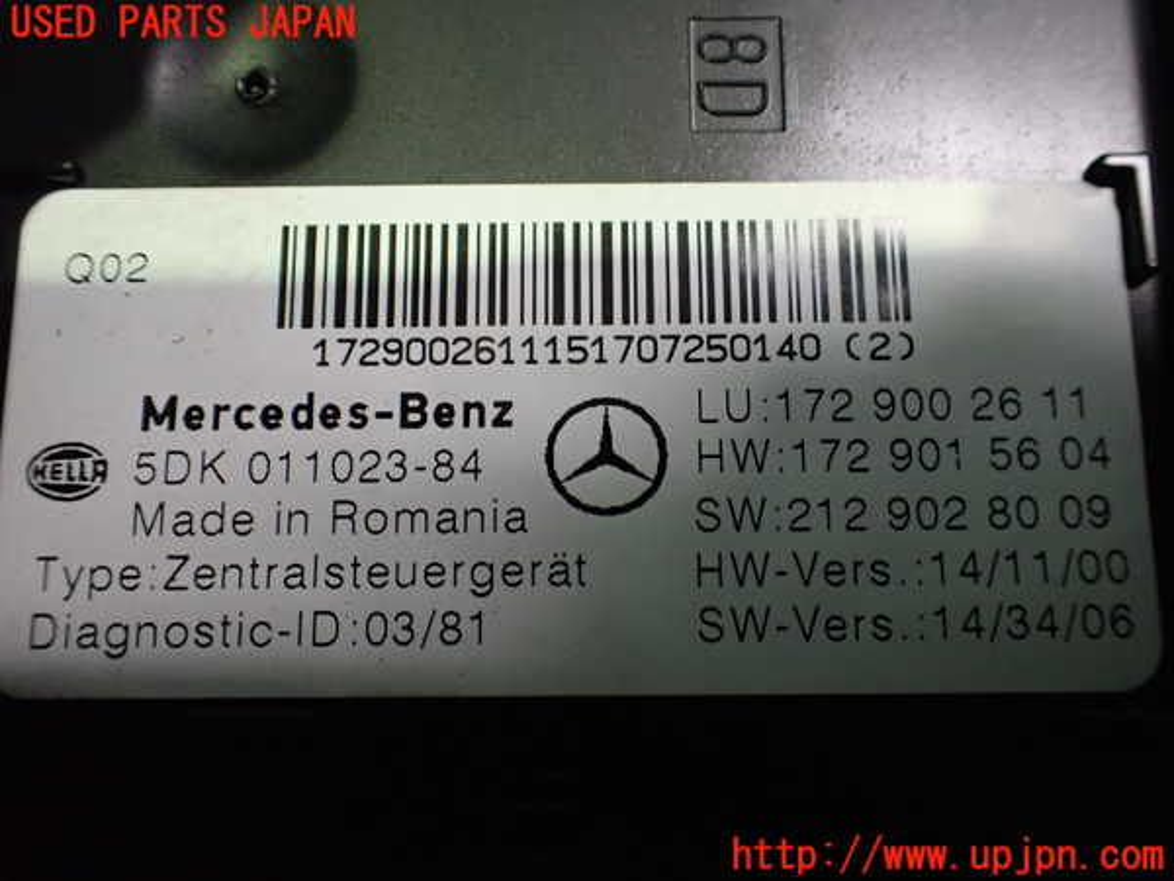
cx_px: 587
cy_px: 440
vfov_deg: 46.8
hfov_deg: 60.0
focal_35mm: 30
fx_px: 1017
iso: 800
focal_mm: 5.4
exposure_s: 1/80
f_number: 2.3
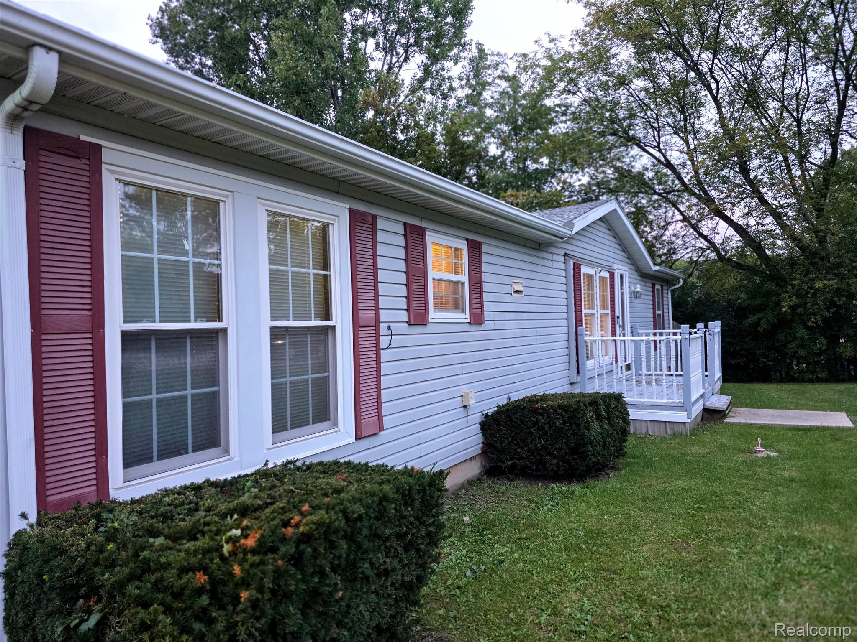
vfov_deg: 58.9
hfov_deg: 73.9
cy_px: 321
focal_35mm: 23
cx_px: 428
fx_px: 569
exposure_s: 1/120
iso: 640
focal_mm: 6.3
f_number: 1.7
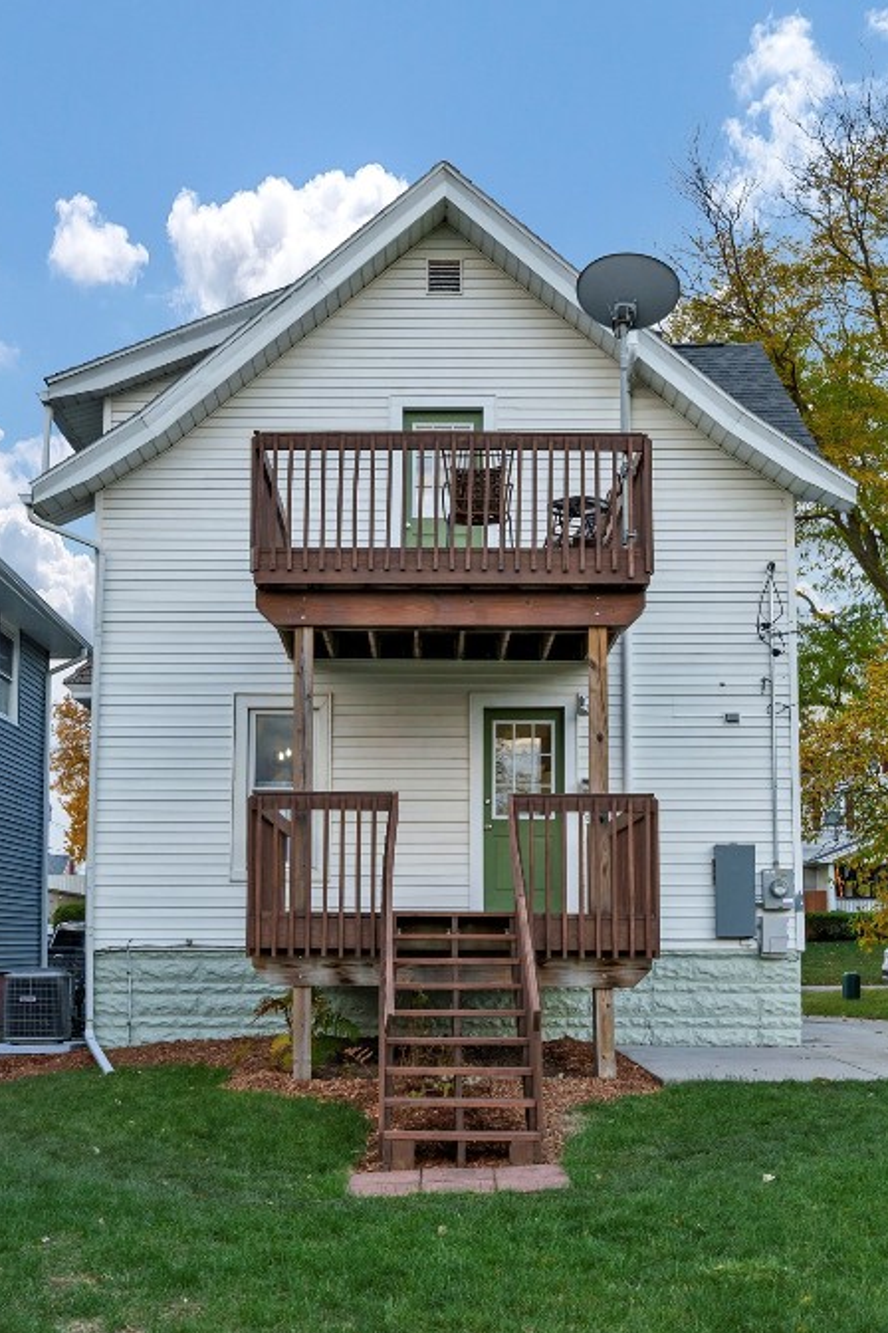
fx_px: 1480
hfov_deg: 33.4
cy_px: 635
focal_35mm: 40
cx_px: 462
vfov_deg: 48.4
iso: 800
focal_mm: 35
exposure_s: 1/160
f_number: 10
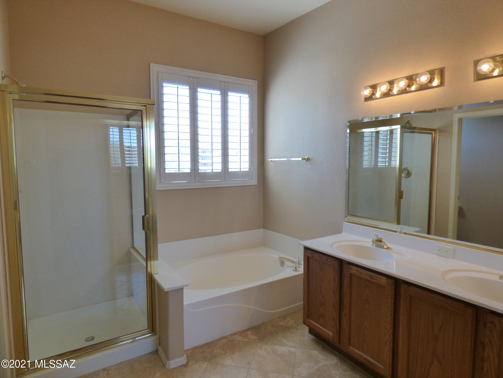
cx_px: 252
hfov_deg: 81.7
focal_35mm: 20
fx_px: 291
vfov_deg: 66.0
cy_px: 189
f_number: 2.8
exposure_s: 1/100
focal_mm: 3.58
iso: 250
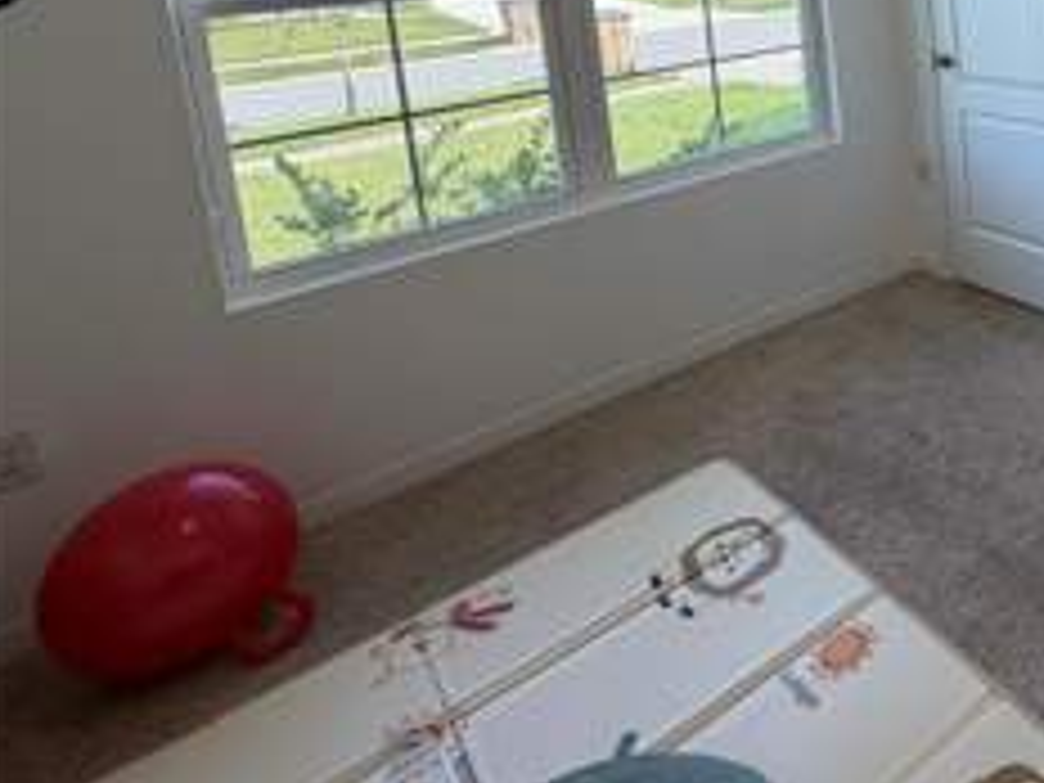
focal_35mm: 29
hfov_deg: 49.7
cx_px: 1053
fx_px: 875
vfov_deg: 42.4
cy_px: 18
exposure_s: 1/120
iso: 80
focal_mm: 2.22
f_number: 2.2
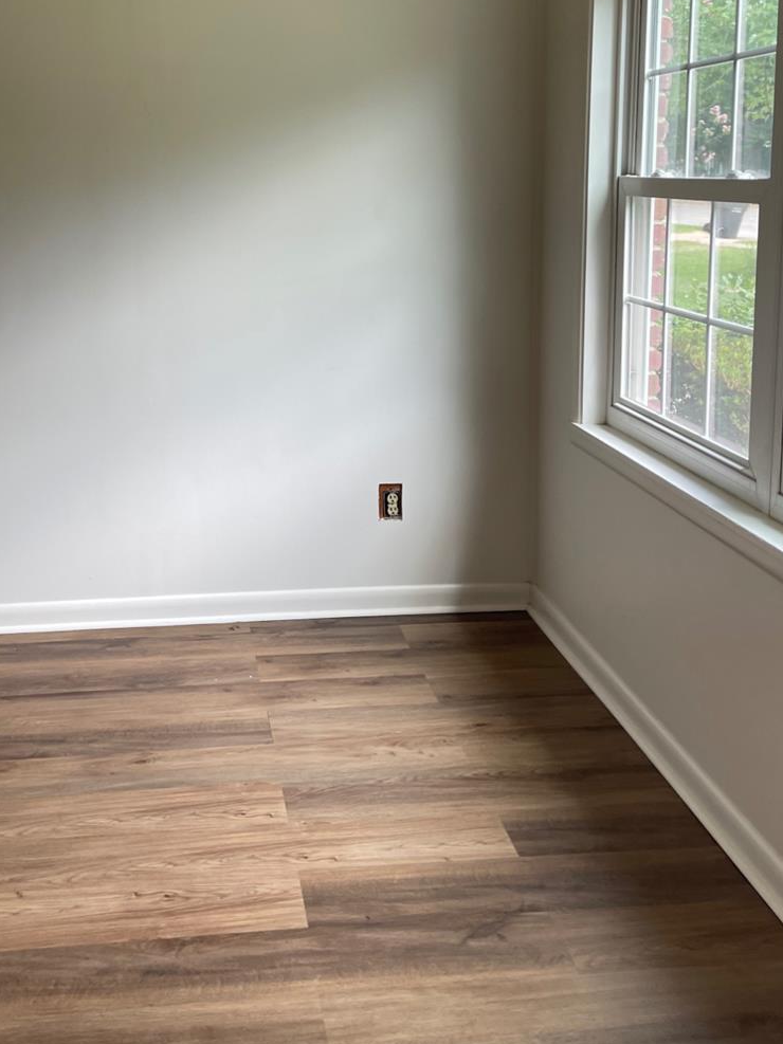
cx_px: 269
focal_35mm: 38
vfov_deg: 47.9
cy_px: 319
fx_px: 1146
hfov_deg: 37.4
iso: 80
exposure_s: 1/121
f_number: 1.6
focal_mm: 5.1
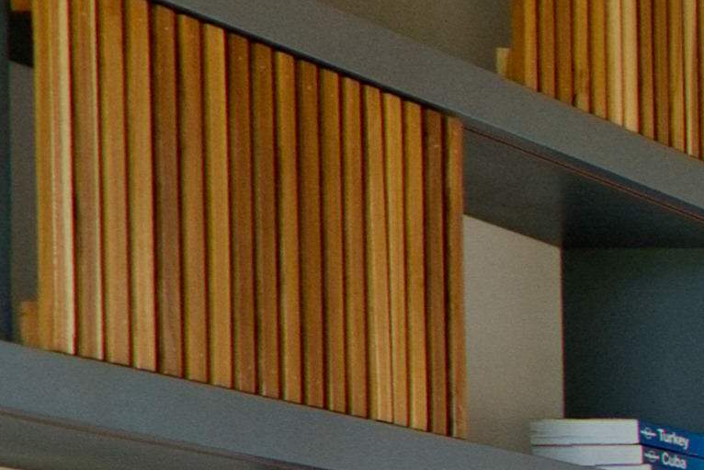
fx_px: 2445
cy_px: 821
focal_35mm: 125
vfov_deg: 10.4
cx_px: 2403
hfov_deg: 9.7
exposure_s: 1/640
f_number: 4
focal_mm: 16
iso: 250
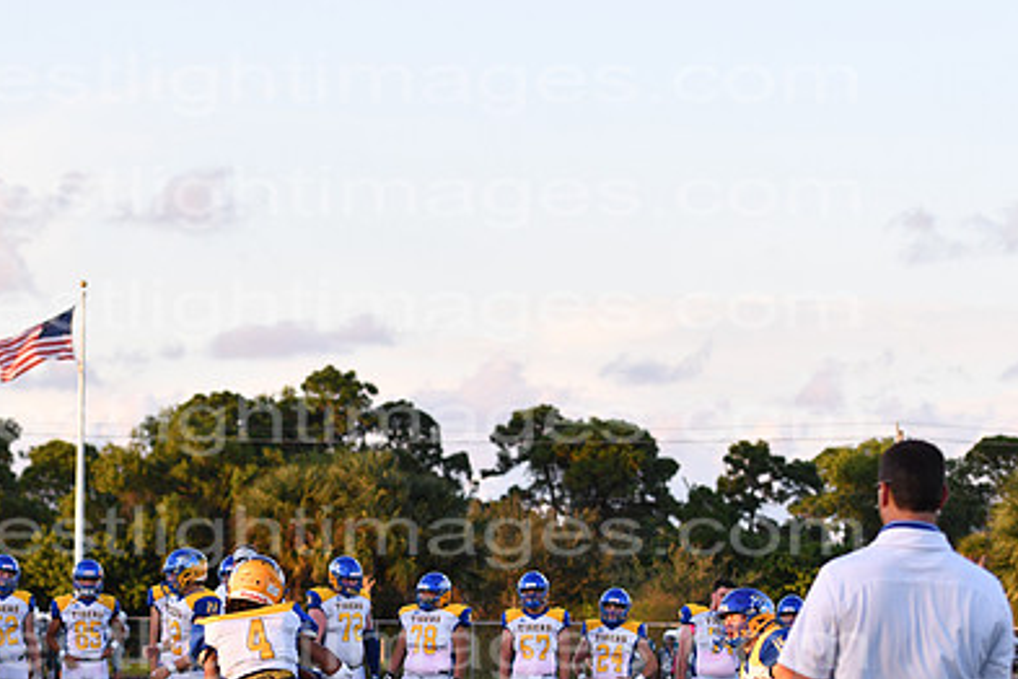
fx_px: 4383
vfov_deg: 8.8
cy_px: 481
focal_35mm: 155
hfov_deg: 13.2
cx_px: 282
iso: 640
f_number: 4
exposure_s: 1/1250
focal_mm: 70
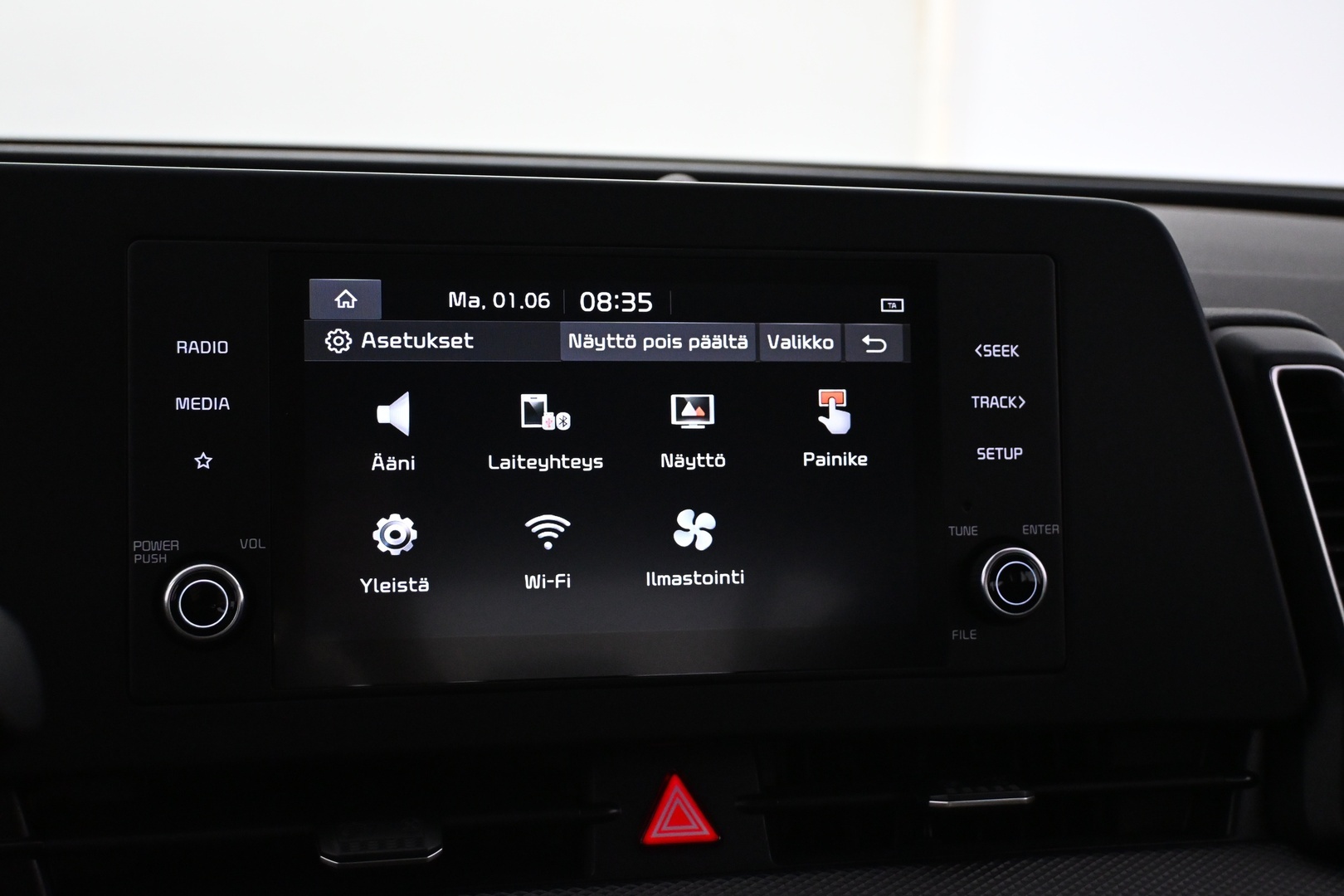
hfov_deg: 40.5
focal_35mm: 49
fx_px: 1820
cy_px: 448
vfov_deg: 27.7
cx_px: 672
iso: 3200
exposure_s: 1/80
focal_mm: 32.5
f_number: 5
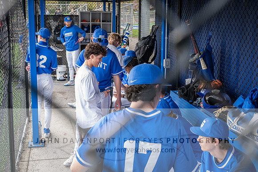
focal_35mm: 46
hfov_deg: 42.4
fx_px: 332
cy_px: 55
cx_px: 116
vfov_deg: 28.8
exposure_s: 1/250
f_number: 6.3
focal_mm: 34
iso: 2800
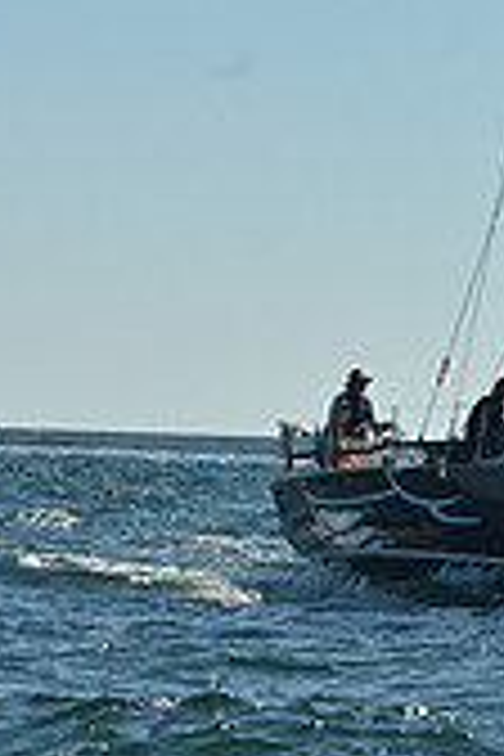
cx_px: 808
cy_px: -158
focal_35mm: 310
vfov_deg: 6.6
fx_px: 6509
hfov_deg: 4.4
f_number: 9
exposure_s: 1/1600
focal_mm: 90
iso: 250
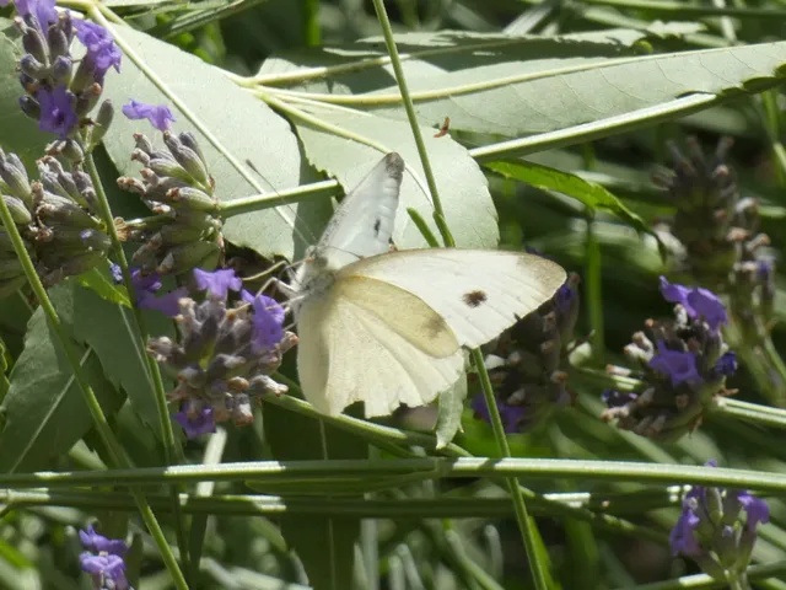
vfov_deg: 4.8
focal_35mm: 309
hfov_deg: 6.4
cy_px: 295
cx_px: 393
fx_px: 7016
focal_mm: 55.4
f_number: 5.6
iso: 80
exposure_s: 1/320
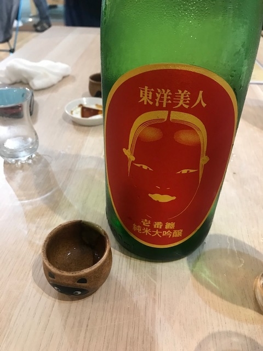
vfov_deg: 63.4
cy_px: 176
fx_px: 284
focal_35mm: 28
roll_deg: -1.9
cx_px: 132
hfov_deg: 49.7
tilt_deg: -36.2
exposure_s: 1/15
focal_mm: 3.99
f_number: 1.8
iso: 50
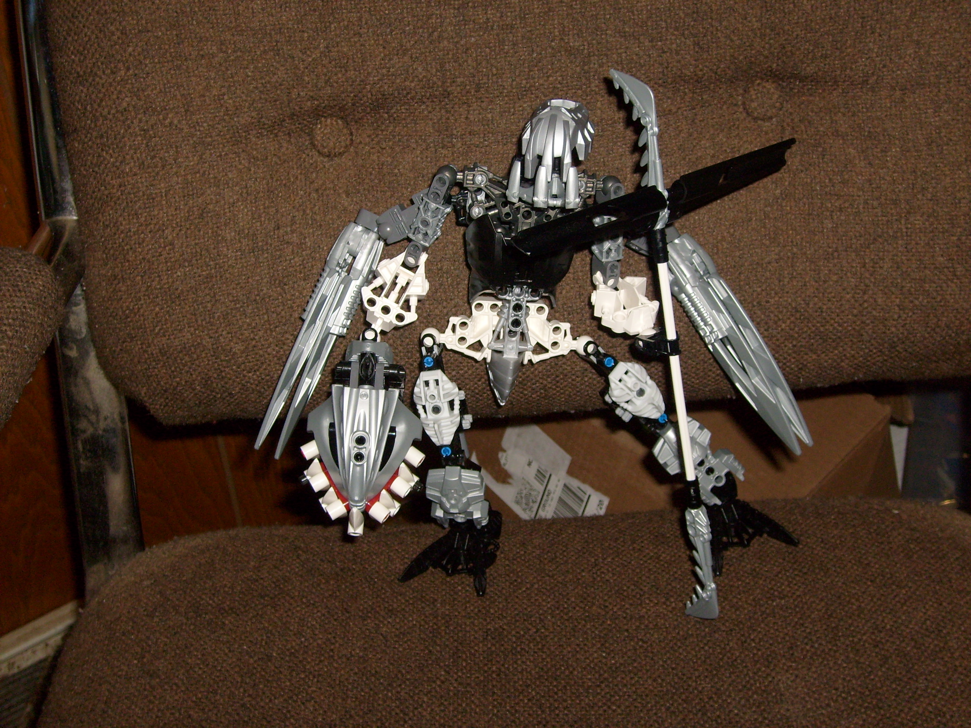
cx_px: 486
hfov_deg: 43.9
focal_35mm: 43
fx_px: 1206
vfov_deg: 33.6
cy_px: 364
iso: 100
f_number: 3
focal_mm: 7.2
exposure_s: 1/45
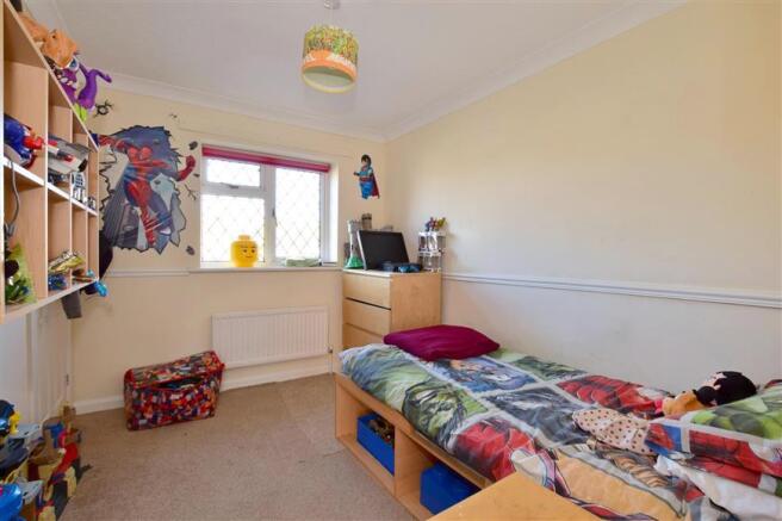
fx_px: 326
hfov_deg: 100.4
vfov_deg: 77.3
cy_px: 260
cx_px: 391
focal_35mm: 15
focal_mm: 10
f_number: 11
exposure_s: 1/10
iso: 200
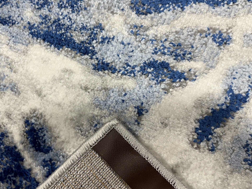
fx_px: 233
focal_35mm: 32
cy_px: 85
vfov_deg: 44.1
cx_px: 102
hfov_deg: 56.4
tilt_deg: -70.2
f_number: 1.78
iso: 80
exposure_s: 1/120
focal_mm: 6.86
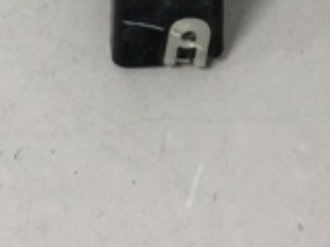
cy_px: -239
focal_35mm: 113
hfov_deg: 17.1
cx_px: 21
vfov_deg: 11.8
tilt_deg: -47.9
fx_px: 1076
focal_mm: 4
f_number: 1.8
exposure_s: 1/25
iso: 40
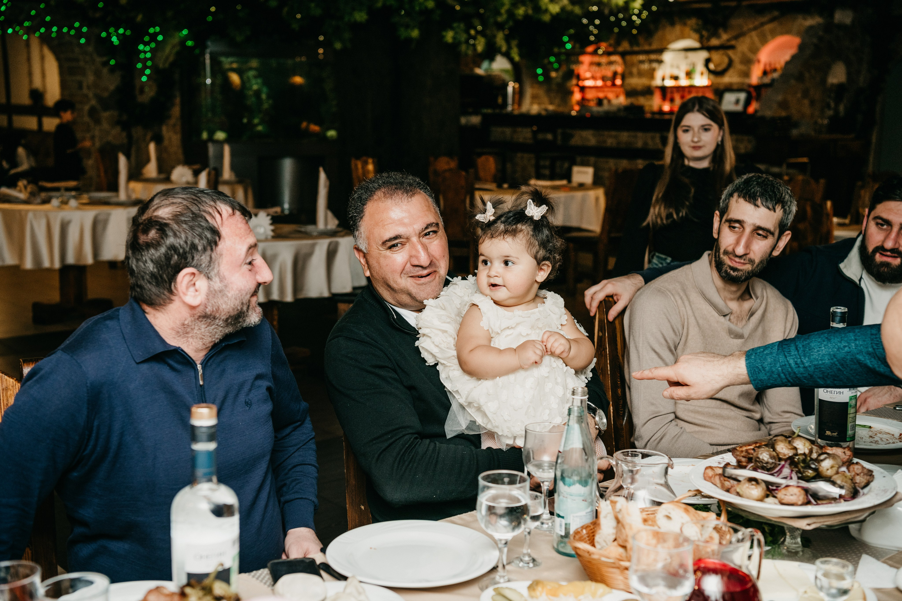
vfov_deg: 28.1
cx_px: 451
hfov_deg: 41.1
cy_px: 300
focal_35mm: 48
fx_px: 1203
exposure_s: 1/160
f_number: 4
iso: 160
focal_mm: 48
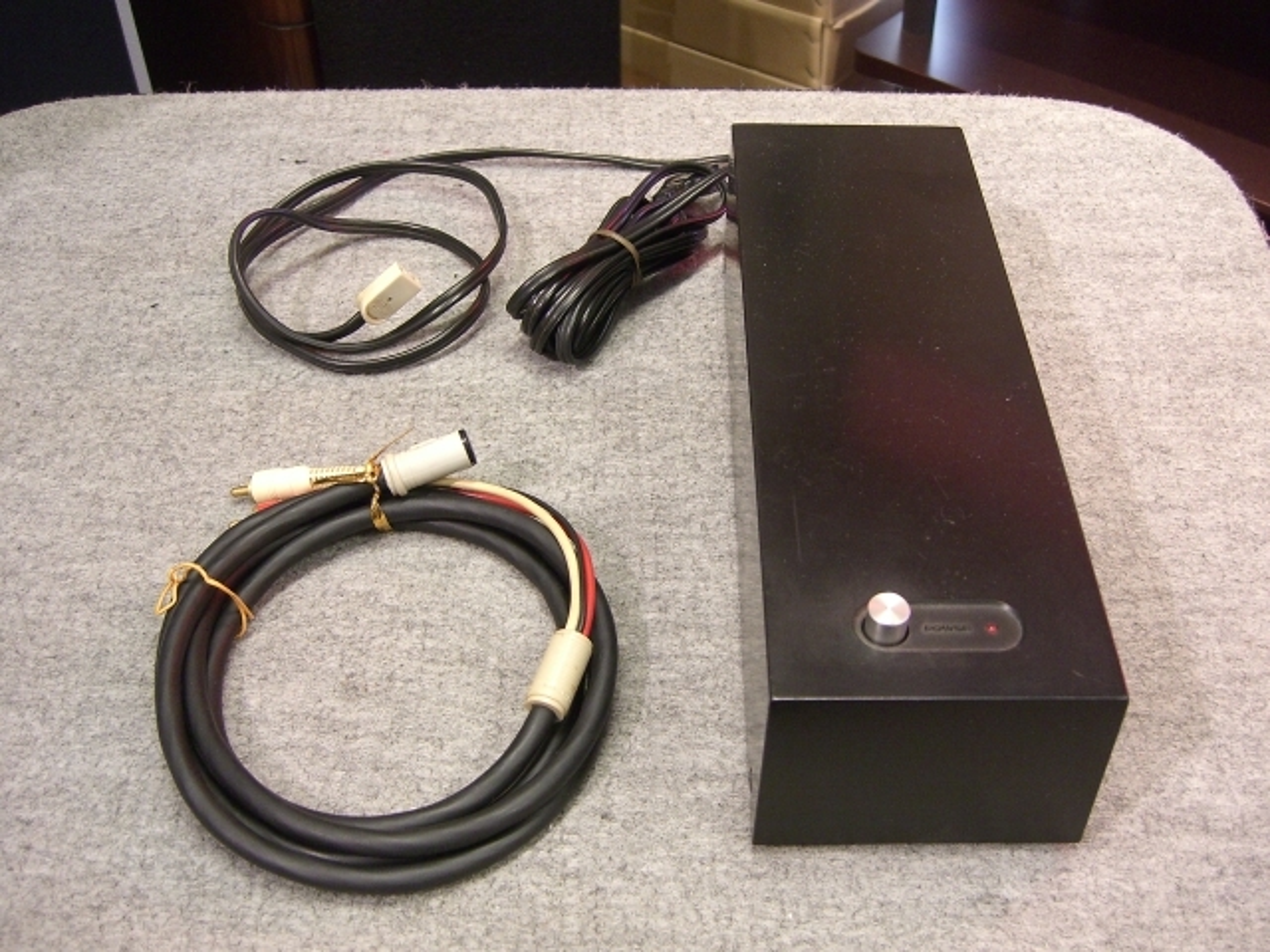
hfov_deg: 49.0
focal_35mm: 38
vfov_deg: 37.7
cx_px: 635
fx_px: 1394
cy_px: 476
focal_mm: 7.9
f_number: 2.8
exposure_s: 1/20
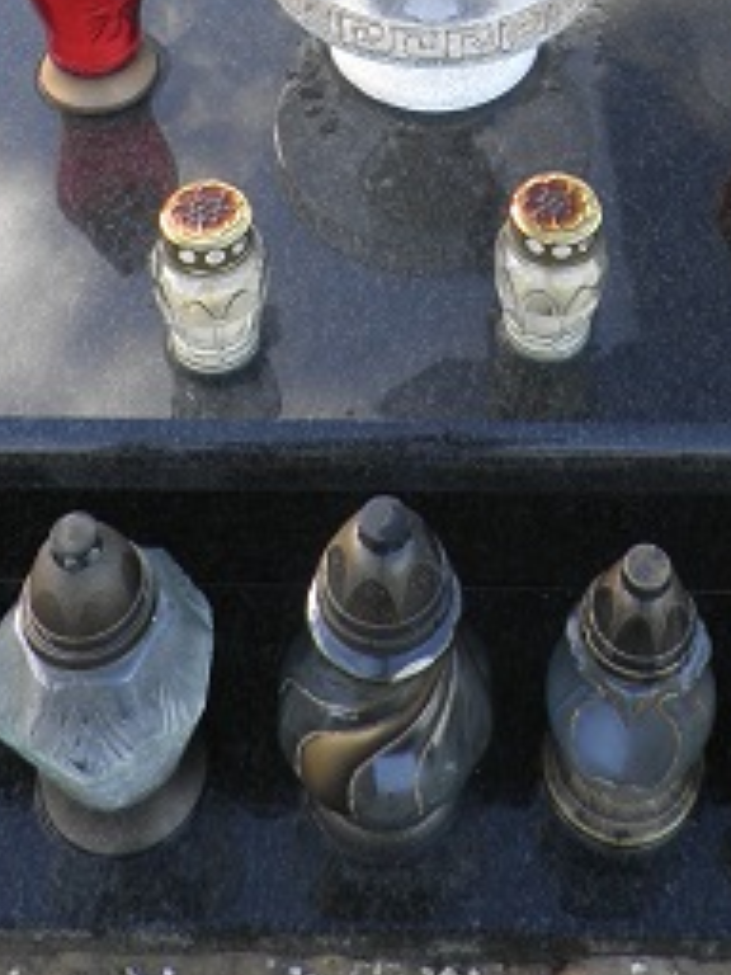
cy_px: -183
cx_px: 487
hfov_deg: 24.3
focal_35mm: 60
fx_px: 1689
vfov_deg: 28.2
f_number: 3.3
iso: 64
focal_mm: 4.3
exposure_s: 1/60
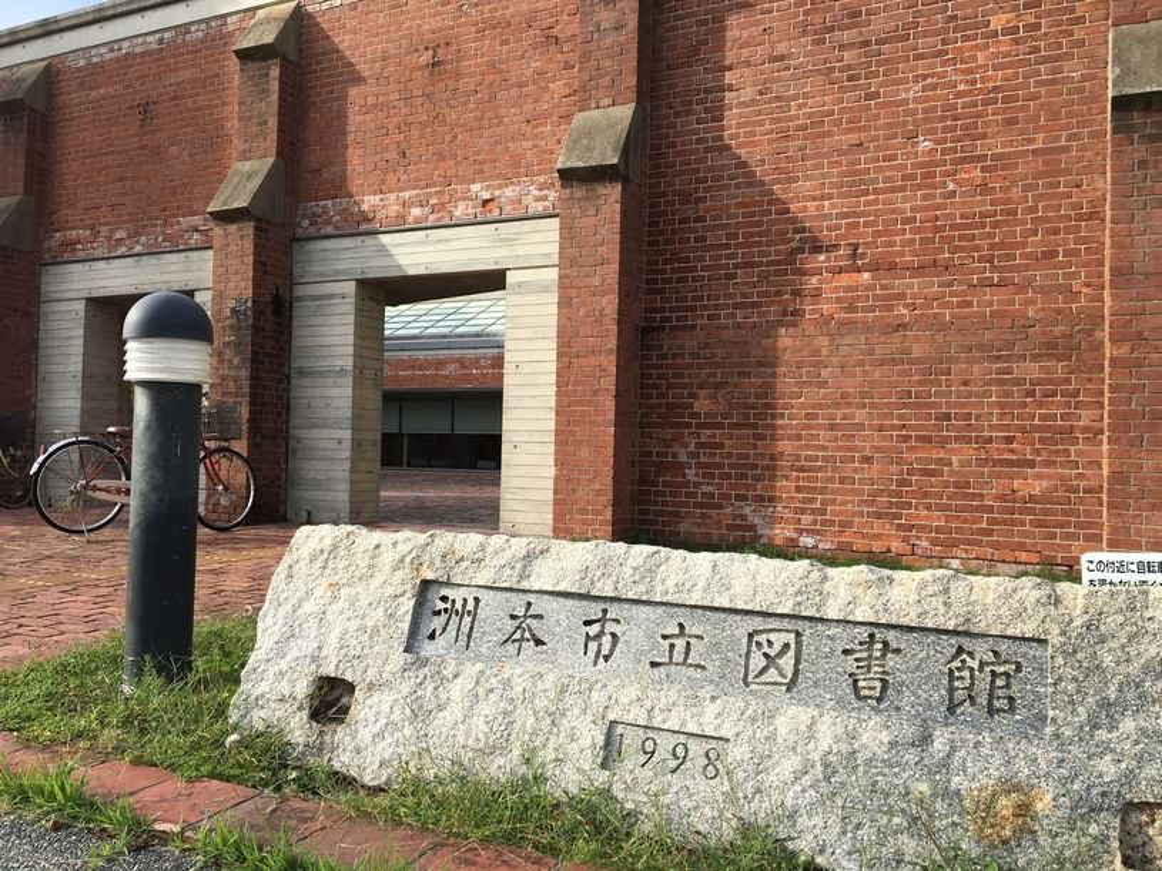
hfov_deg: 61.7
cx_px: 581
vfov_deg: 48.2
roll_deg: -1.6
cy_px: 436
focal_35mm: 29
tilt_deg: +0.8
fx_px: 973
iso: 25
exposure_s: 1/974
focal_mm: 4.15
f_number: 2.2
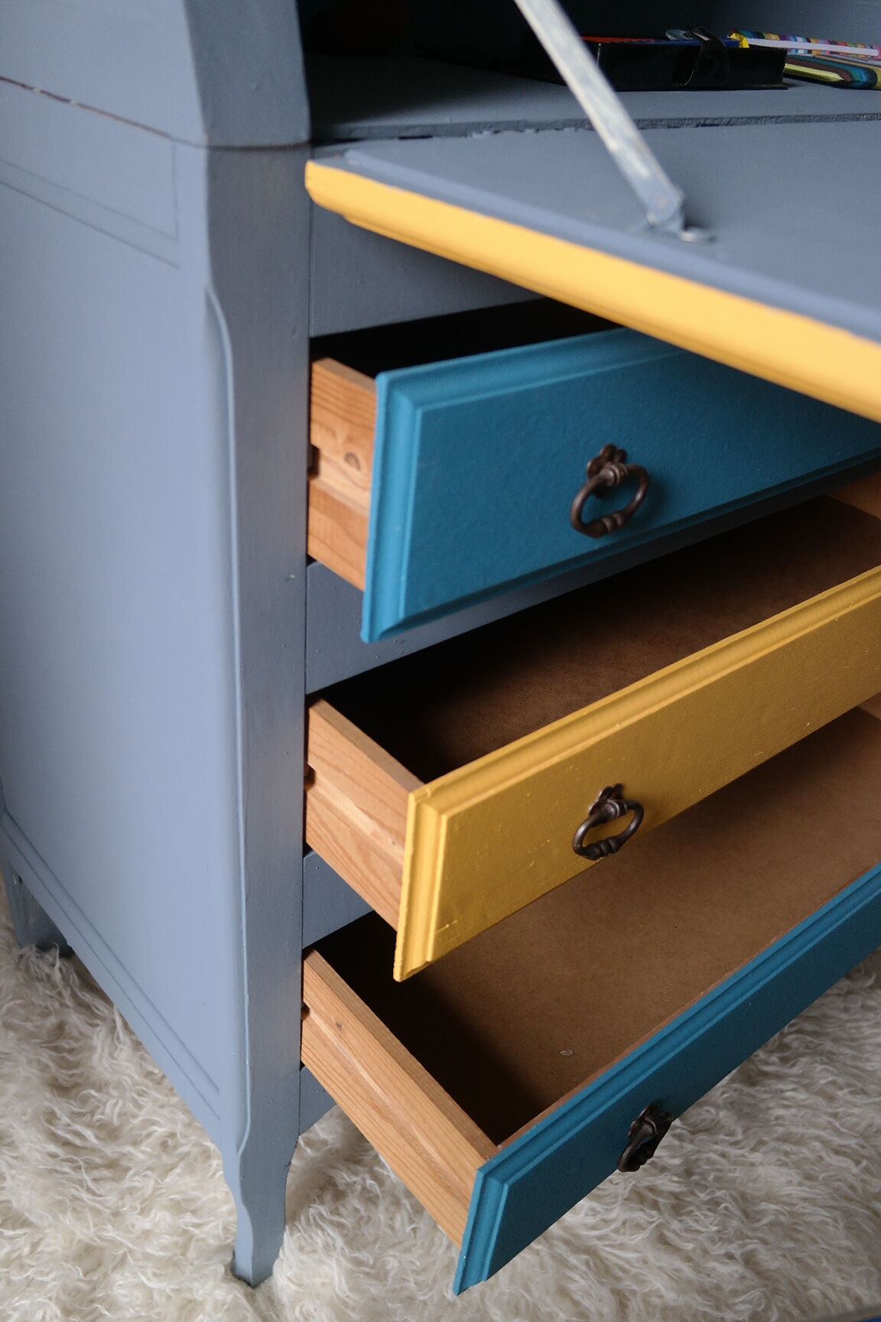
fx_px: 1101
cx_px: 440
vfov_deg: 61.9
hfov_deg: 43.6
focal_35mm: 30
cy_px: 661
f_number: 3.5
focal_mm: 20
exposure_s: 1/40
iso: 400
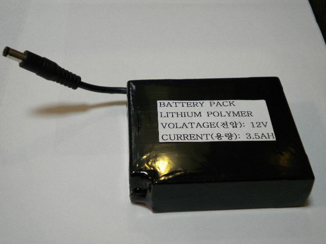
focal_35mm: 52
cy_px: 122
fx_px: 490
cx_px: 163
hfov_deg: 36.8
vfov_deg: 28.0
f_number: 3.9
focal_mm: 9.3
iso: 354
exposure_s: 1/60
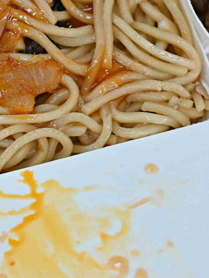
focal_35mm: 174
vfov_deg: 11.3
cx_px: -49
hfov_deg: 8.4
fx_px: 1400
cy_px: 80
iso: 1100
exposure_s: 1/200
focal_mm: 50
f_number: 3.2
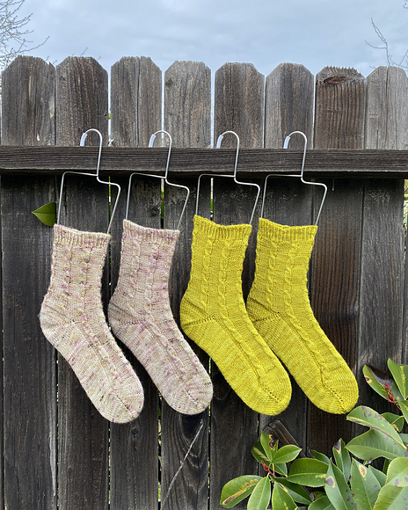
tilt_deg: -6.6
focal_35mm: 28
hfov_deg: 51.5
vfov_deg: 62.2
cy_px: 255
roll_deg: -0.9
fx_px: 423
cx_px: 200
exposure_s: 1/447
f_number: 1.8
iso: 32
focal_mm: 4.25
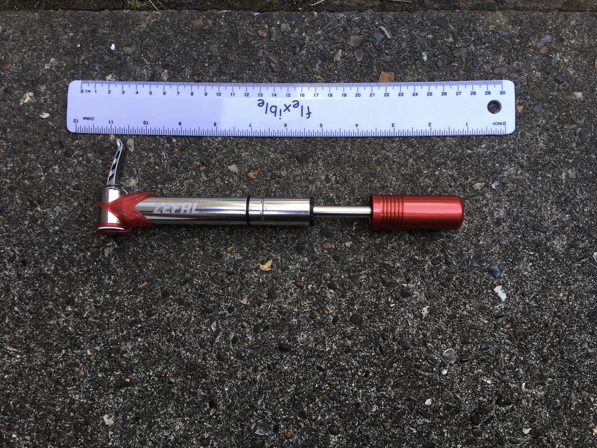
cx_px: 298
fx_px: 500
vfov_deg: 48.2
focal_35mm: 29
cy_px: 224
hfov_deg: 61.7
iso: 25
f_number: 2.2
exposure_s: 1/117
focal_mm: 4.15
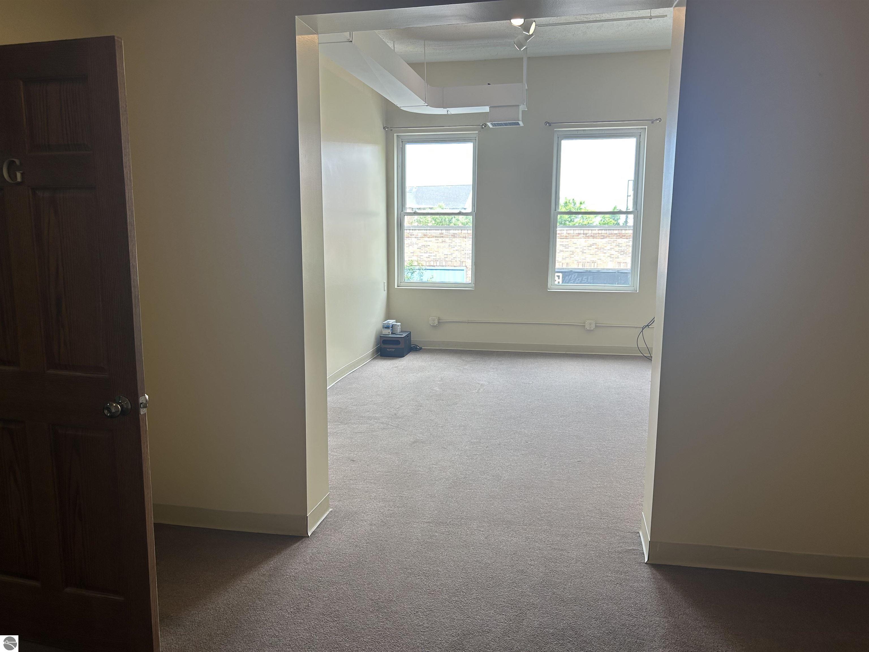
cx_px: 434
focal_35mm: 26
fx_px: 653
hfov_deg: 67.3
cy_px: 326
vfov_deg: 53.1
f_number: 1.5
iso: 32
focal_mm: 5.7
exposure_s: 1/127
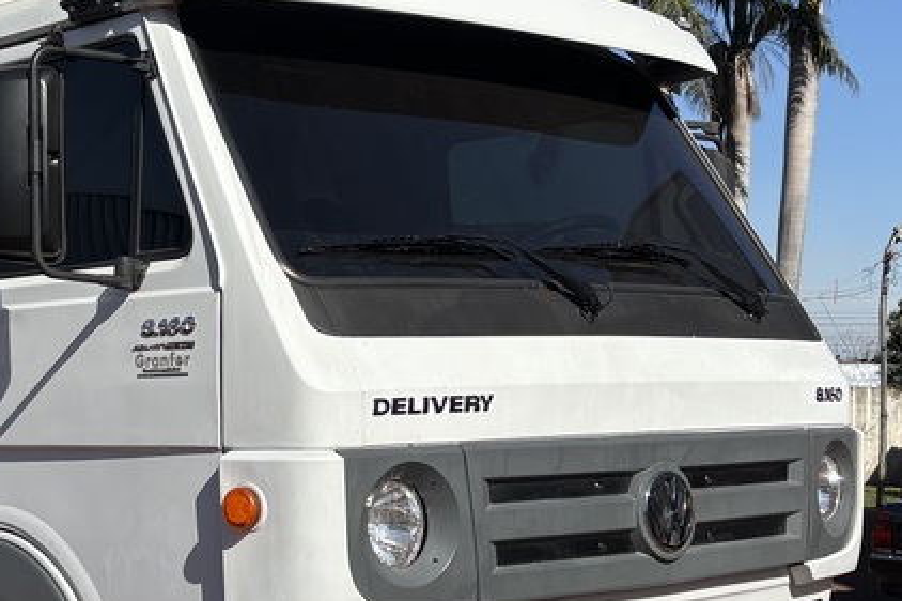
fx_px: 1828
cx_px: 208
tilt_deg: +0.7
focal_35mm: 73
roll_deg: -1.8
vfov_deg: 18.7
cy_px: 310
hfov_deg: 27.3
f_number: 1.6
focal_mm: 5.96
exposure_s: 1/4854
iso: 50
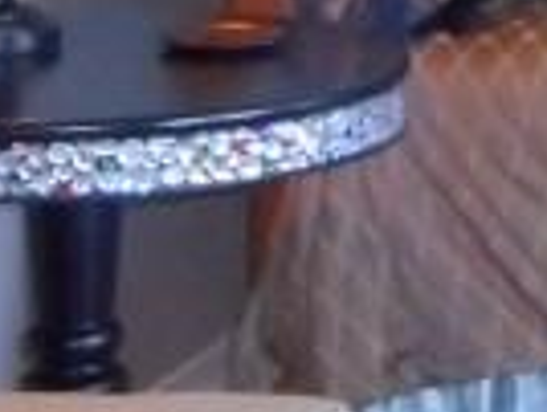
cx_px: 1319
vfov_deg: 7.7
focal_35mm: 191
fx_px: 3024
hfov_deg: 9.2
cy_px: -208
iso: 640
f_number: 3.7
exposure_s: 1/25
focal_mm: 4.5
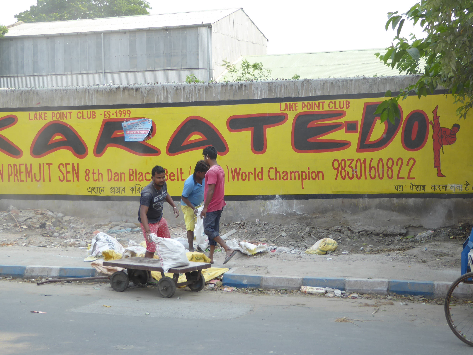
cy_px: 178
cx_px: 236
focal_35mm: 65
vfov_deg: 22.6
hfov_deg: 29.8
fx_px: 888
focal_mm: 10.9
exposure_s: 1/125
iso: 80
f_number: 4.3
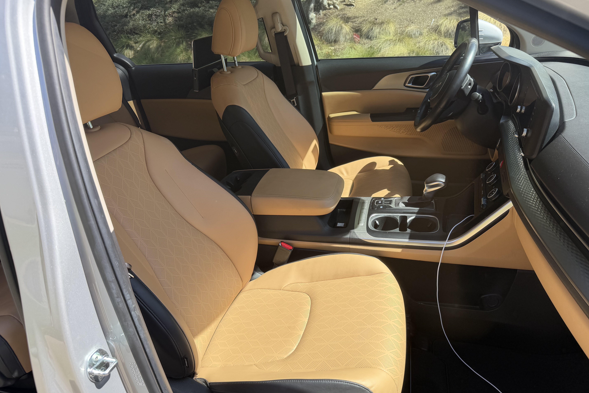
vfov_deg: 51.3
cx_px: 294
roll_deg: +6.1
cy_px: 192
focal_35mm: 25
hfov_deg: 71.5
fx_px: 409
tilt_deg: -23.0
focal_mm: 6.76
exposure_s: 1/1156
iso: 80
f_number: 1.78
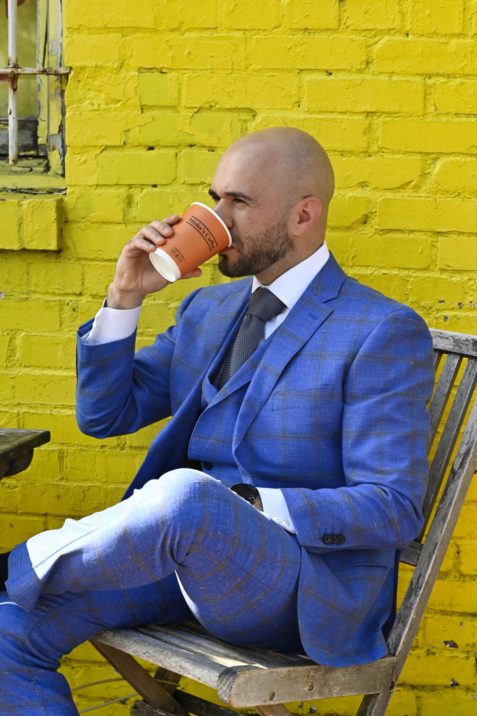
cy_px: 358
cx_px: 238
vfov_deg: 23.9
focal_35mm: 85
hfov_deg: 16.1
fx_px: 1692
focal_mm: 85
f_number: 8
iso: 1600
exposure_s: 1/1000
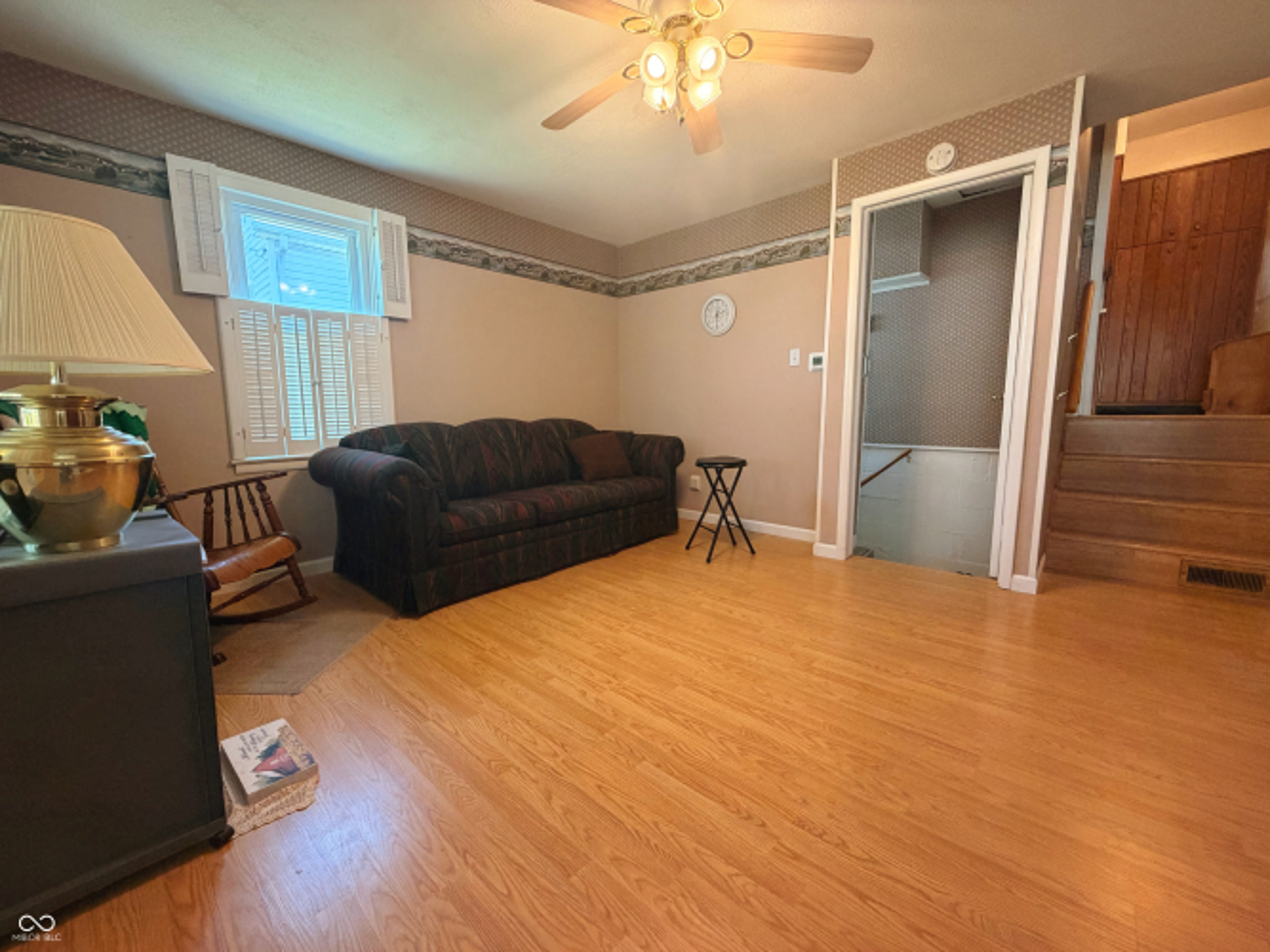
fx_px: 514
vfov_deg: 85.7
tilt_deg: -8.4
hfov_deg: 102.1
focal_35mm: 14
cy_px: 476
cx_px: 635
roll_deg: +0.8
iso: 250
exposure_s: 1/60
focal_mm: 2.22
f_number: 2.2
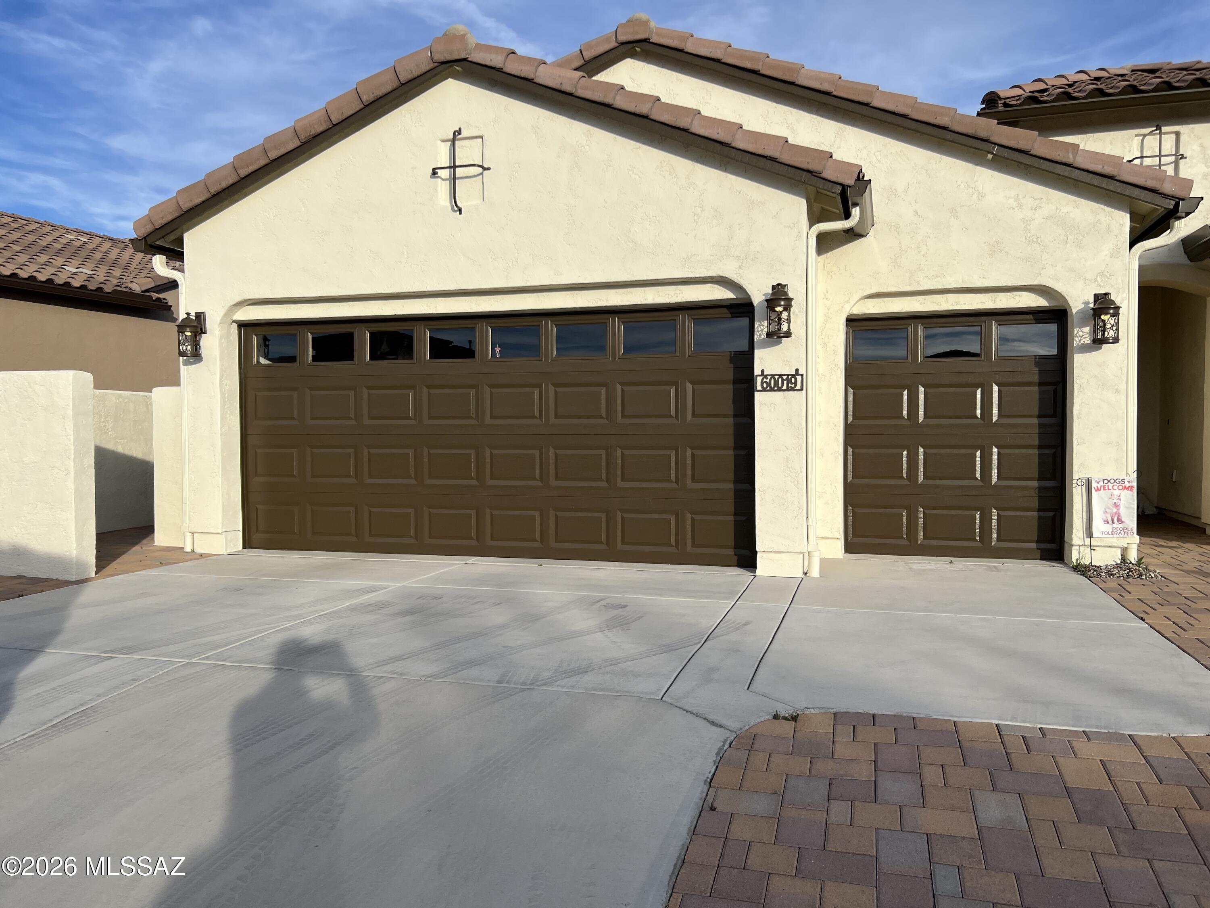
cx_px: 605
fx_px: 909
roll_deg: +0.3
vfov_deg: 53.1
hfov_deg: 67.3
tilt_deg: -1.1
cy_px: 454
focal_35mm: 26
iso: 50
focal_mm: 5.7
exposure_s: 1/3571
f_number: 1.5
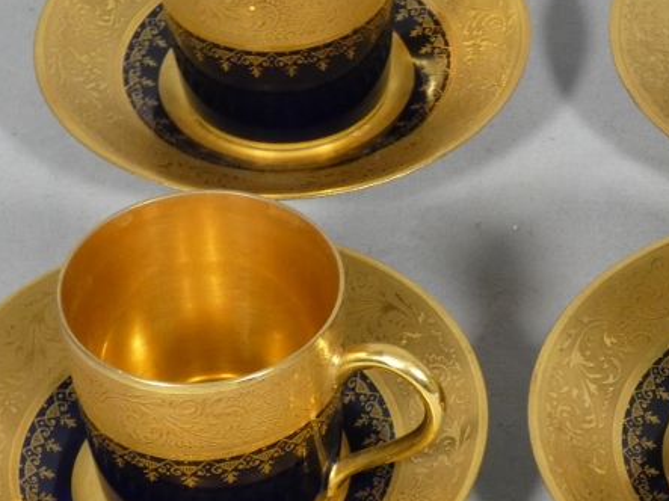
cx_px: 566
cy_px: 272
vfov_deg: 10.5
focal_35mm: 141
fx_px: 2724
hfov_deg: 13.9
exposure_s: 1/80
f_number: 4.1
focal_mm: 10.8
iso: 400
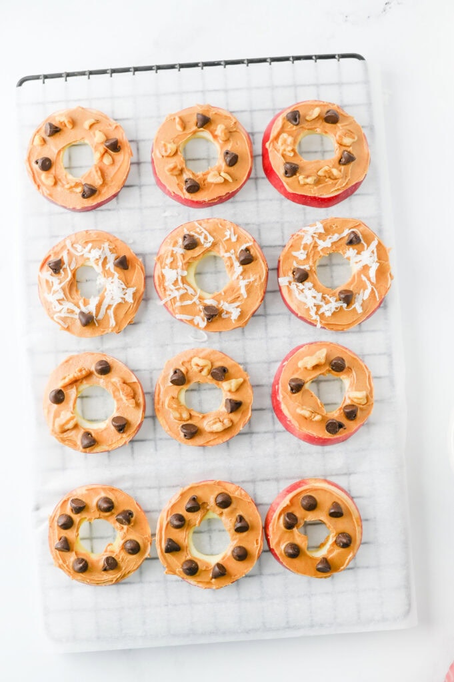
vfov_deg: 39.6
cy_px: 341
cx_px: 227
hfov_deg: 26.9
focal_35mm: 50
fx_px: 947
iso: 220
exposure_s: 1/100
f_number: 4
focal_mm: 50
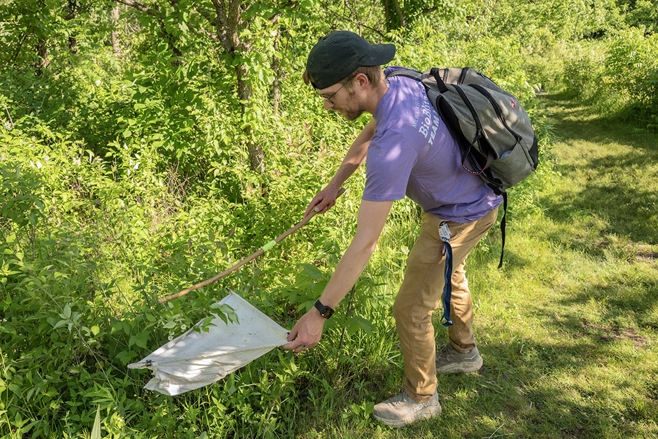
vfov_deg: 41.7
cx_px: 329
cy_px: 220
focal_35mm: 32
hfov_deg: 59.5
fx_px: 576
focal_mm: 31.5
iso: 1250
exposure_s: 1/500
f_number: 9
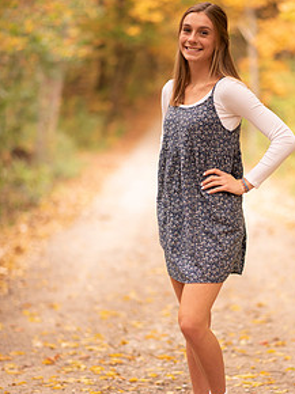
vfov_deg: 15.5
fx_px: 1445
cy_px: 226
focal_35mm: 127
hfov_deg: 11.6
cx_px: 203
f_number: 1.8
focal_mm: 85
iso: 100
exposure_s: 1/500
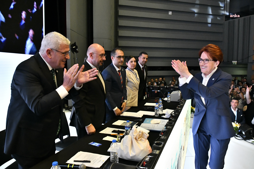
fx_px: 190
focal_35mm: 27
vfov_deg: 47.9
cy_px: 84
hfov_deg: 67.4
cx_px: 127
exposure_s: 1/250
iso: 3200
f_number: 4.8
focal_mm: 18
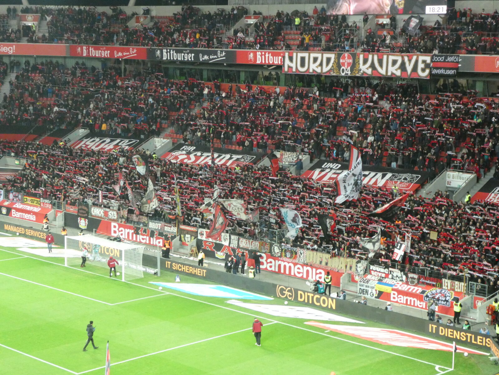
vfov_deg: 21.0
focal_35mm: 70
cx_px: 250
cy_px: 188
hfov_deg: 27.8
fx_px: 1009
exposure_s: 1/80
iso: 1000
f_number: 4.5
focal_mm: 12.5
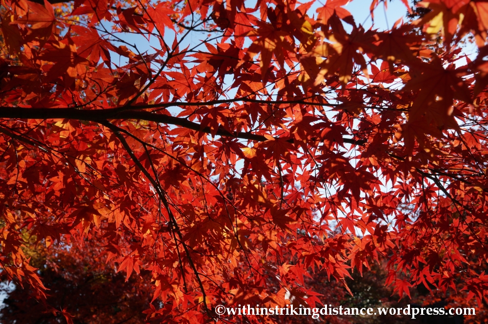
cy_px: 162
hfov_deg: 67.4
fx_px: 366
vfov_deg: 47.8
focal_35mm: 27
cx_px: 244
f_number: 8
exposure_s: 1/640
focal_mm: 18
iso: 200
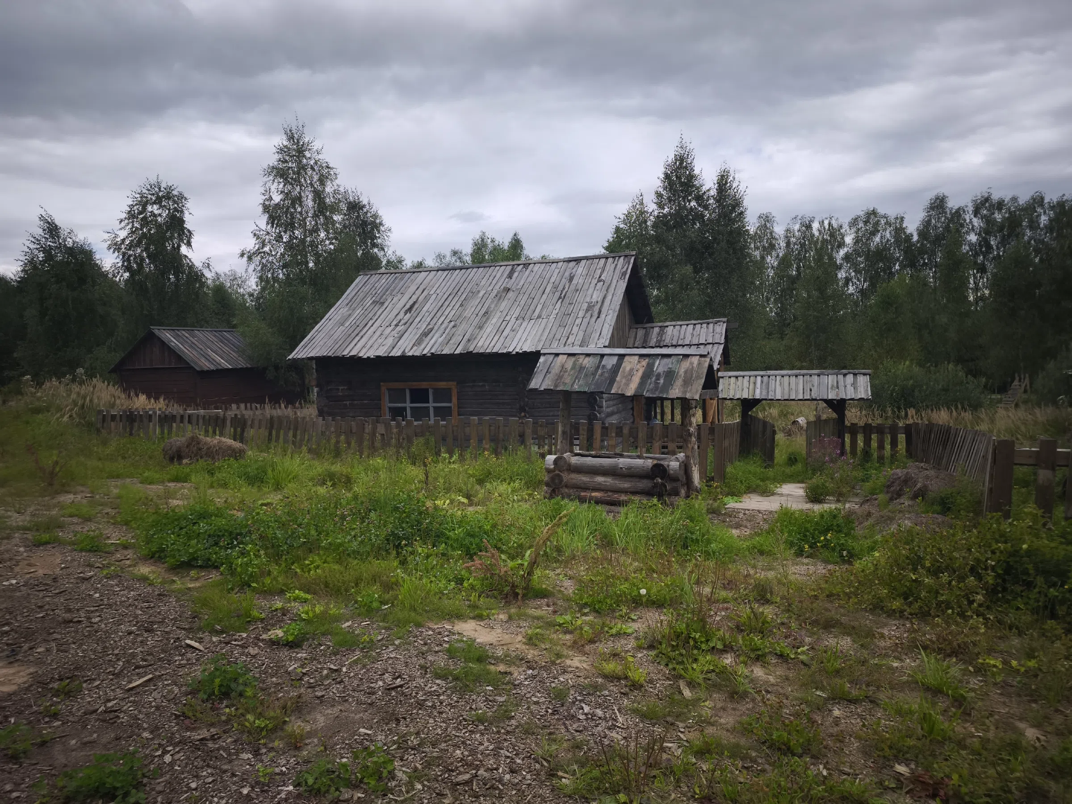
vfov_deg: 58.9
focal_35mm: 23
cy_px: 402
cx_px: 536
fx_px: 712
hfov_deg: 73.9
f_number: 1.6
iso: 50
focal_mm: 6.57
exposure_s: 1/1665
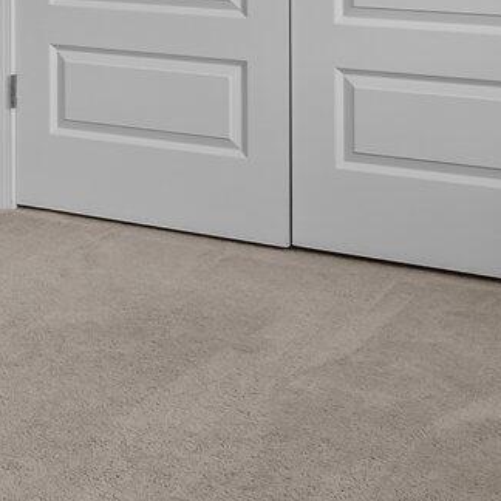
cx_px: -212
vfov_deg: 18.5
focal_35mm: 86
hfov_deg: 18.3
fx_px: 1408
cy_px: -188
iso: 400
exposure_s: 1/4
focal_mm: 16
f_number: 8
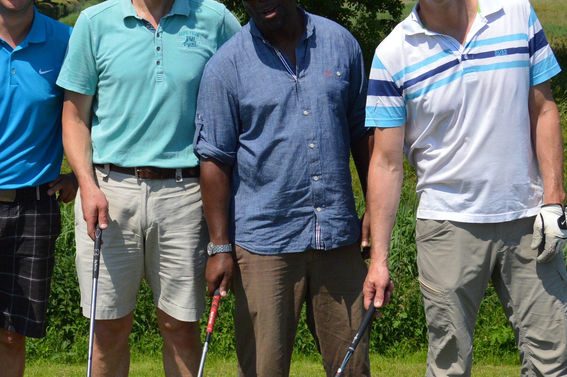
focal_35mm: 86
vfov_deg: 15.8
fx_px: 1353
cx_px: 178
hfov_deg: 23.5
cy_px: 230
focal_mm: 26
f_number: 6.3
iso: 400
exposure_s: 1/1600
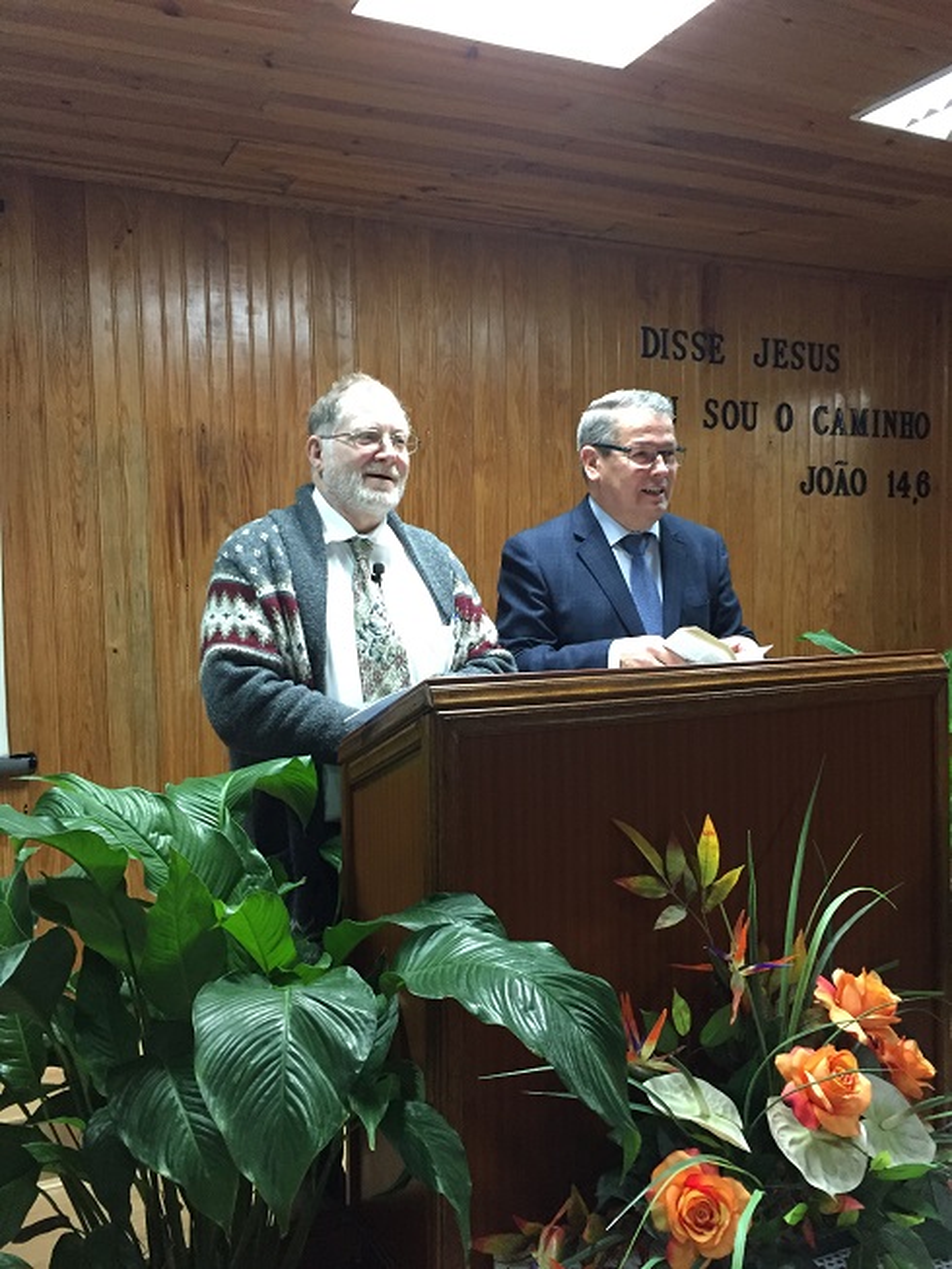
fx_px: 1063
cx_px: 476
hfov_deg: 48.2
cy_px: 634
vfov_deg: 61.7
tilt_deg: -2.1
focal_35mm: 29
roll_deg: +1.0
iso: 320
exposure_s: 1/33
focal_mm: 4.15
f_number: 2.2
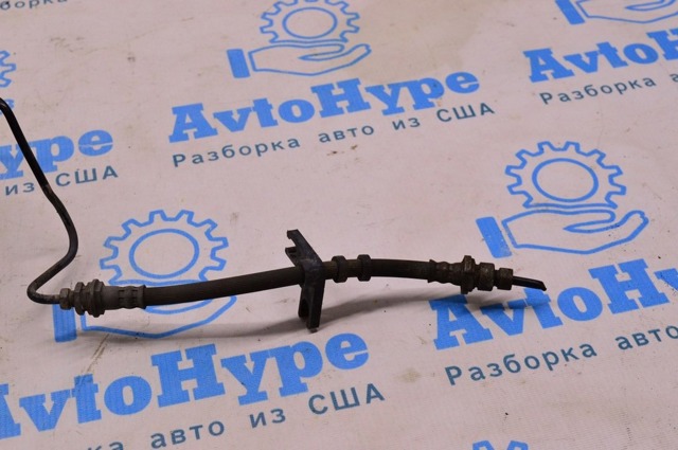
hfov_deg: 35.1
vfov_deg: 23.7
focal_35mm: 57
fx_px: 1072
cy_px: 225
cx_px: 339
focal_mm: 38
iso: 1600
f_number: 8
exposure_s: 1/125
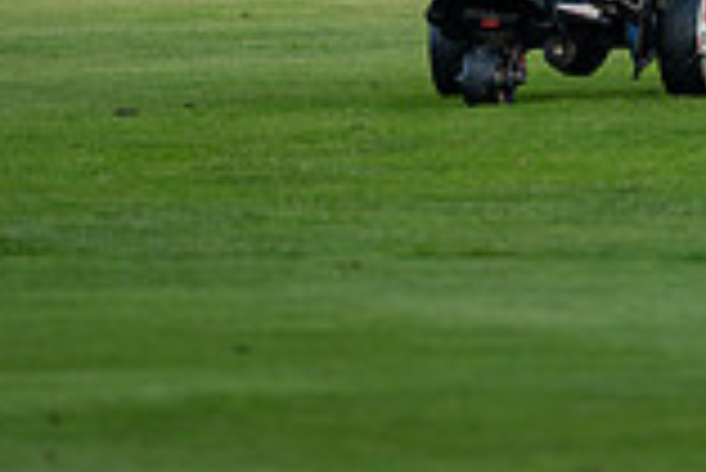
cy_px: -389
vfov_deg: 1.2
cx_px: 877
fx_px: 21690
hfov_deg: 1.9
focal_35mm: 1105
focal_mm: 300
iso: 200
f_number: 4
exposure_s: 1/320
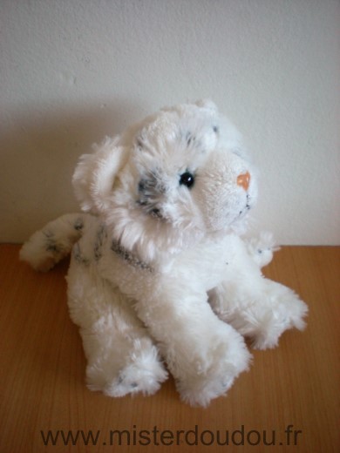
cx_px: 170
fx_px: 498
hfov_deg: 37.7
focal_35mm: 38
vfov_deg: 49.0
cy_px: 226
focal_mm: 6.3
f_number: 3.1
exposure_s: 1/43.2
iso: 200
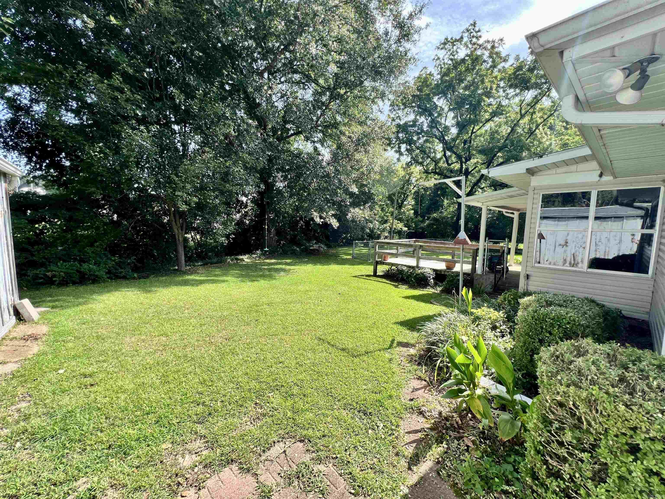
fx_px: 250
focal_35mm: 13
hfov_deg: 106.2
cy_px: 250
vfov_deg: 89.9
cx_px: 332
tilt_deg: -4.8
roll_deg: -2.1
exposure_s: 1/453
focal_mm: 1.57
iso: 32
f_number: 1.8
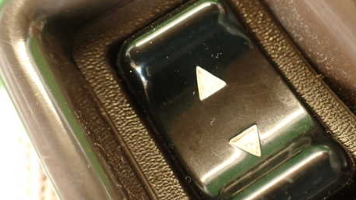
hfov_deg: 44.3
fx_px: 434
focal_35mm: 46
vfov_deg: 26.0
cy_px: 102
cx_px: 214
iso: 320
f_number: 2.4
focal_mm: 5.79
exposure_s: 1/30
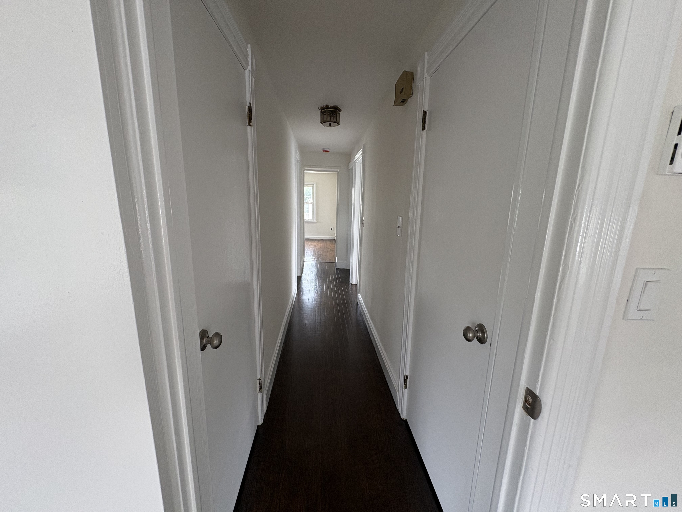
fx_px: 276
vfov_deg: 85.7
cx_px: 341
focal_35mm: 14
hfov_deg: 102.1
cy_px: 256
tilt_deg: -11.5
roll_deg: -1.0
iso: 200
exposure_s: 1/84
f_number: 2.2
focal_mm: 2.22
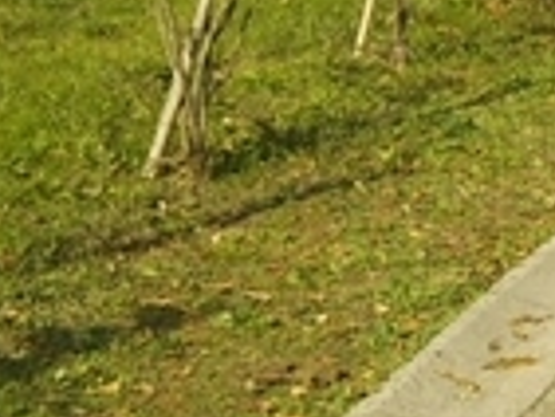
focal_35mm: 170
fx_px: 2728
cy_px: -193
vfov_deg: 8.6
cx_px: 500
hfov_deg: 11.5
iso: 25
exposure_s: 1/1045
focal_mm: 4
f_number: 2.2
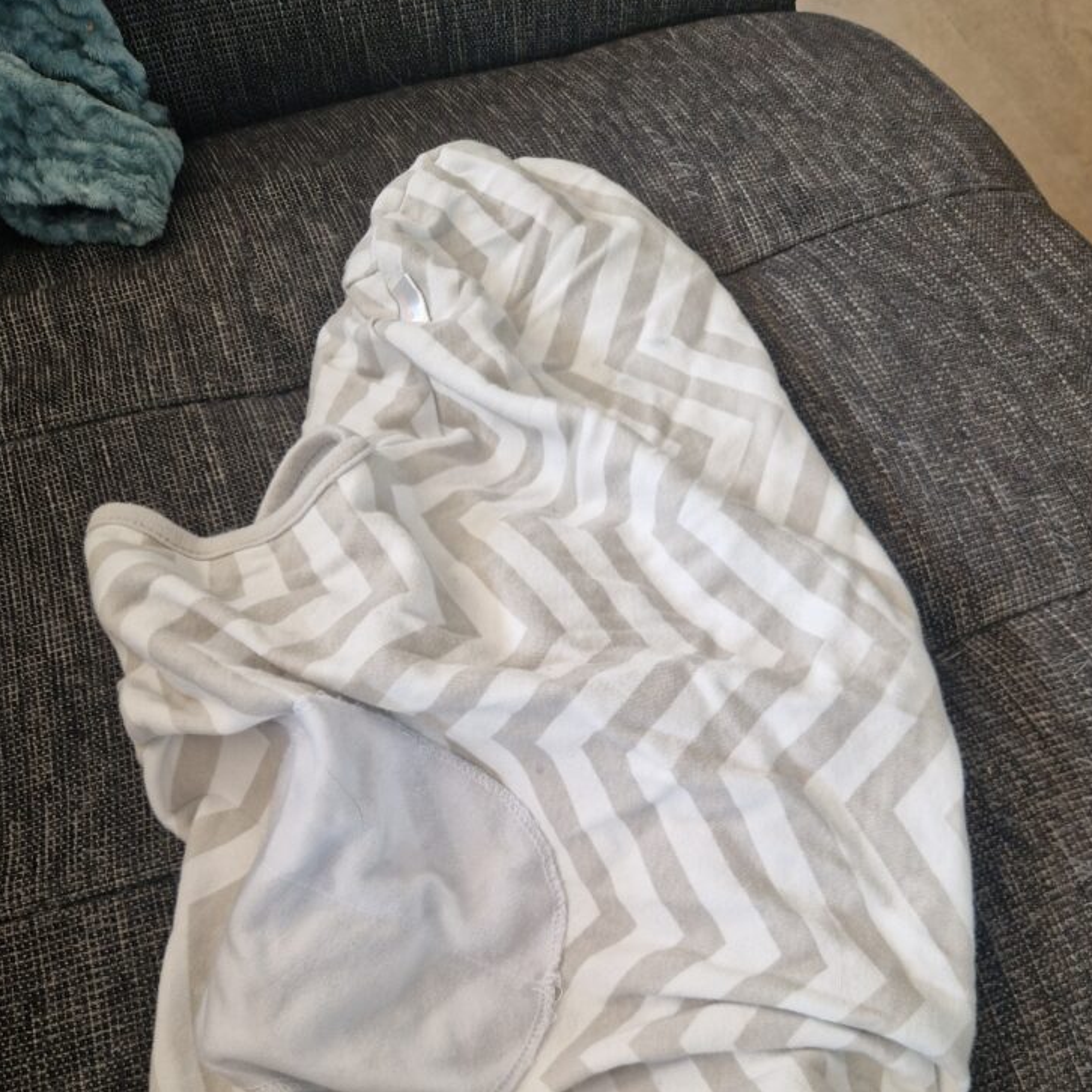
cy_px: 742
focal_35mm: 28
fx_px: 999
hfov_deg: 57.3
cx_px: 531
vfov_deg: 55.9
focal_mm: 5.4
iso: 50
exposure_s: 1/100
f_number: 1.8
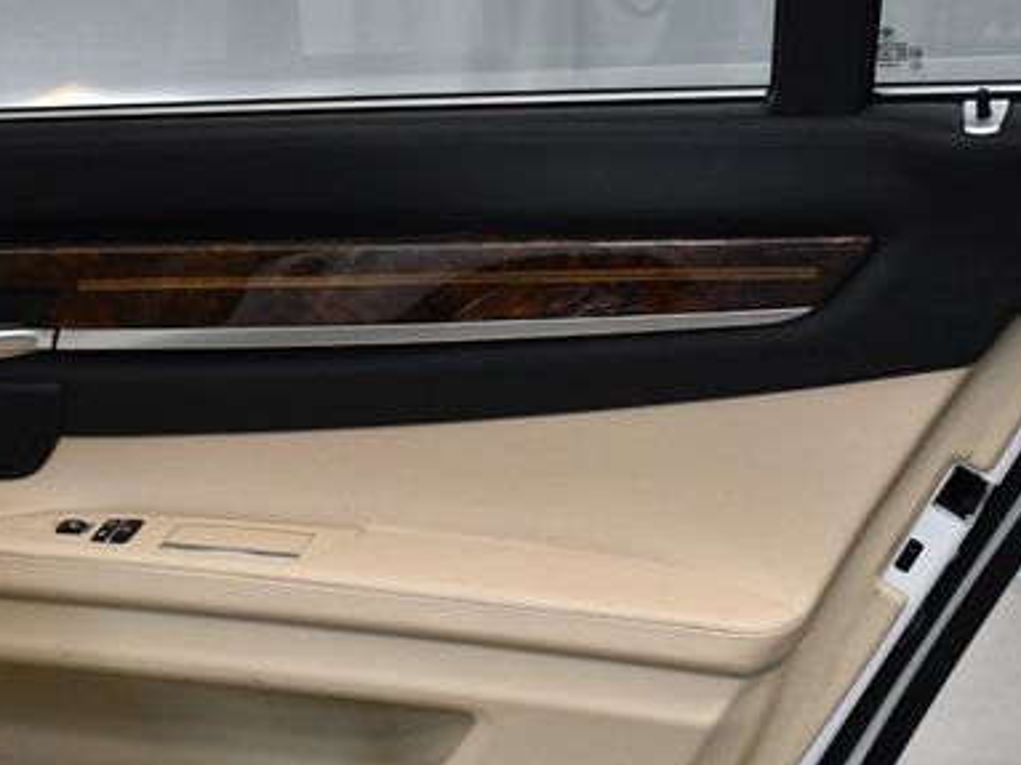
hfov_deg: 23.8
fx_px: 2418
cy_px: 482
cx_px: 397
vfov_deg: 18.0
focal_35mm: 82
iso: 2500
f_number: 4.5
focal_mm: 34
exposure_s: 1/125
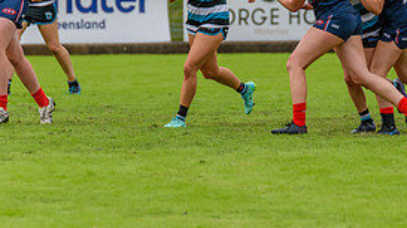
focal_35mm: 940
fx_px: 10136
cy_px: 50
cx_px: 339
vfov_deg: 1.3
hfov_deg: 2.3
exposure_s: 1/2000
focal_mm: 420
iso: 800
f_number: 6.3
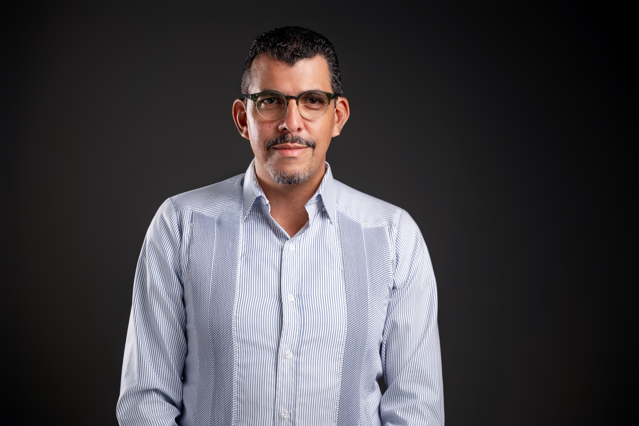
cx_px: 320
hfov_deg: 28.8
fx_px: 1242
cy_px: 213
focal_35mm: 70
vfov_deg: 19.5
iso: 1000
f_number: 2.8
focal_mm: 70
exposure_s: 1/160
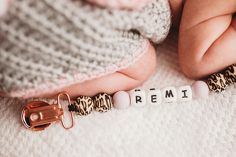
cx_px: 140
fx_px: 190
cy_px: 92
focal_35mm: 29
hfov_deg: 63.2
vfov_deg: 44.8
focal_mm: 24
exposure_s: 1/160
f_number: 2.8
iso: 100
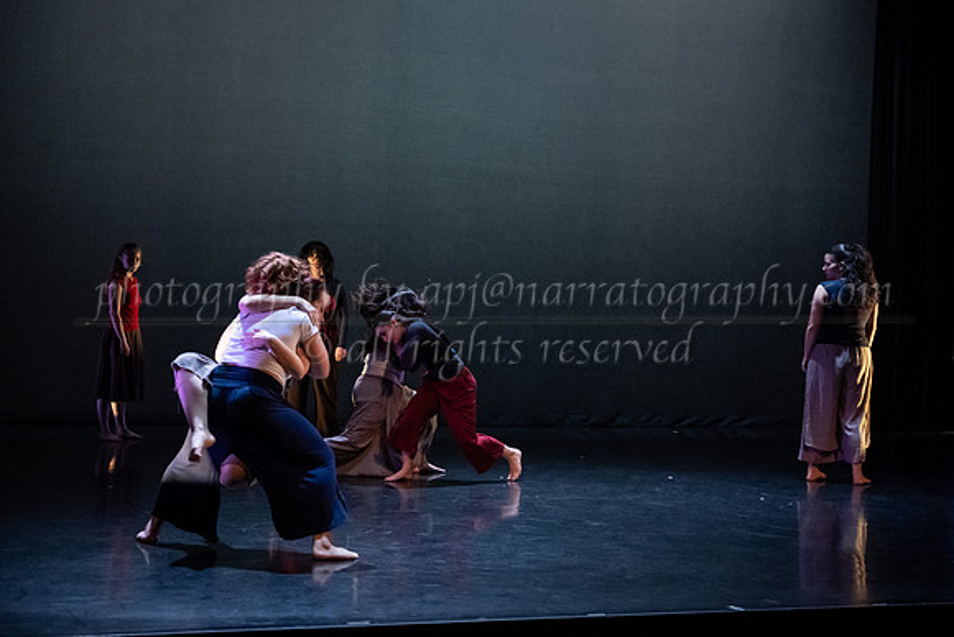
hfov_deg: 29.8
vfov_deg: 20.1
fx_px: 1791
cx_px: 566
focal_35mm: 68
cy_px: 259
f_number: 3.2
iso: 4000
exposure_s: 1/400
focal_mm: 57
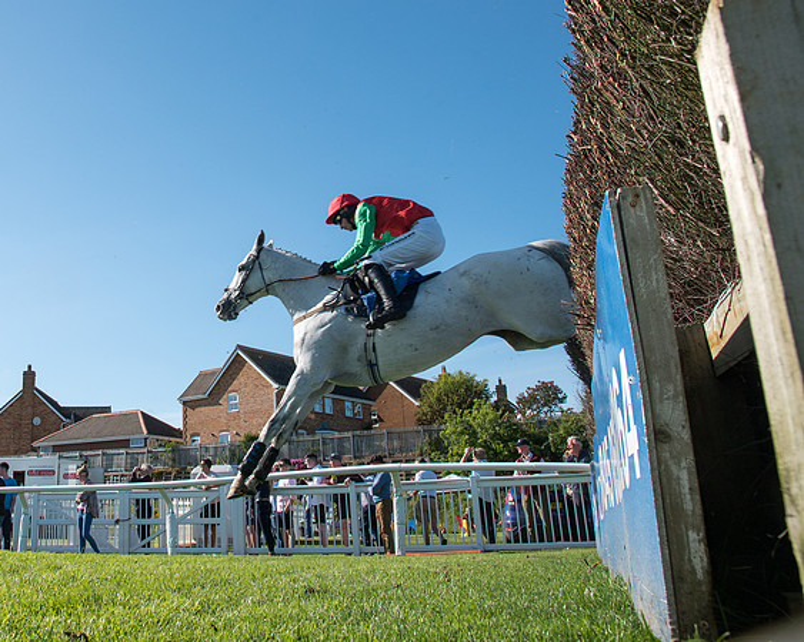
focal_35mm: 36
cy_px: 213
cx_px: 158
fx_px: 860
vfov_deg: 40.4
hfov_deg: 47.3
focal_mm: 24
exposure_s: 1/800
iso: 500
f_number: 8
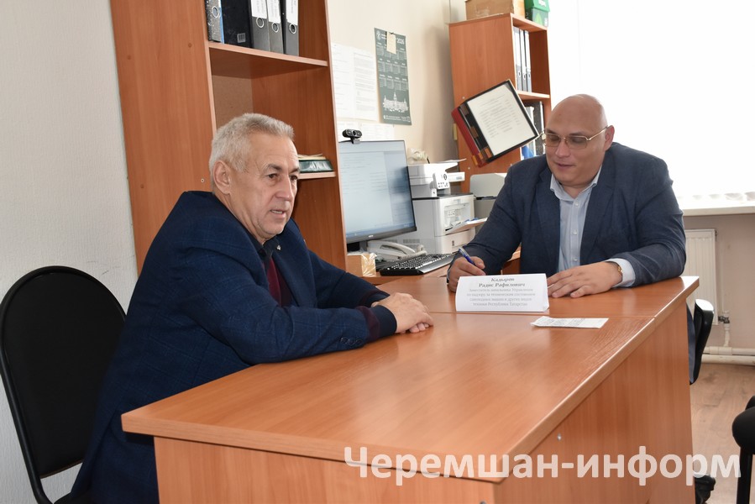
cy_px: 252
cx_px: 378
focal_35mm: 39
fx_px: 818
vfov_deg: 34.2
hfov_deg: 49.5
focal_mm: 26
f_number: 4.5
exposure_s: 1/200
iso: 800
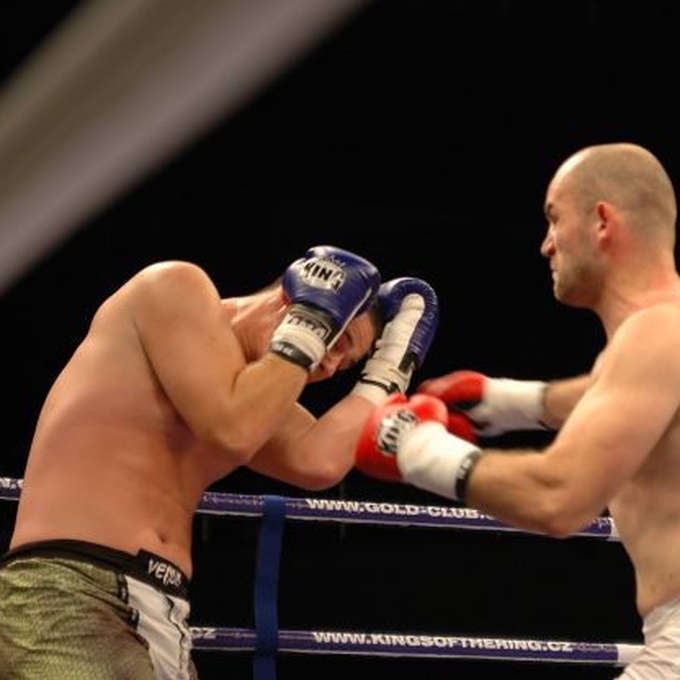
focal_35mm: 116
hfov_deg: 15.0
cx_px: 404
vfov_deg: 15.0
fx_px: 2578
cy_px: 338
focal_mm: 60
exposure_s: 1/500
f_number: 2.8
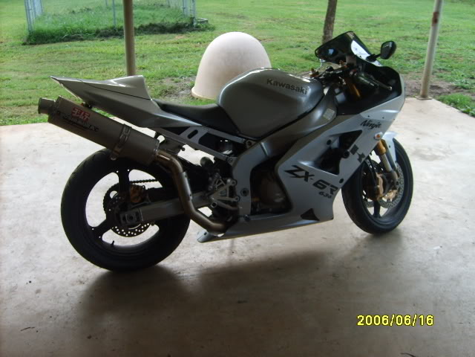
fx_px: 480
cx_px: 238
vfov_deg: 40.7
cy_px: 178
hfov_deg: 52.6
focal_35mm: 35
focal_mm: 5.8
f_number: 2.8
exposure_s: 1/60
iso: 50
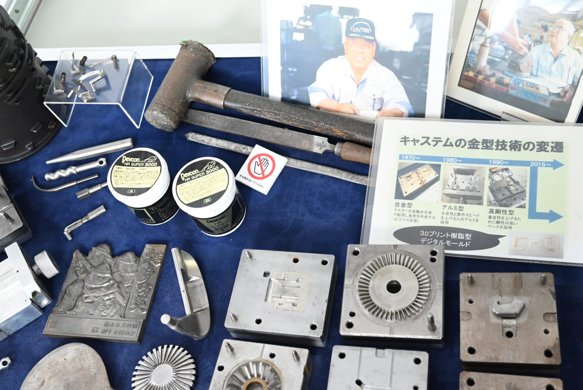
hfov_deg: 48.4
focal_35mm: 40
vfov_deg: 33.4
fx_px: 648
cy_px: 195
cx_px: 292
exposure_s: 1/125
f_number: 5.6
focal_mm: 40
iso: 3200
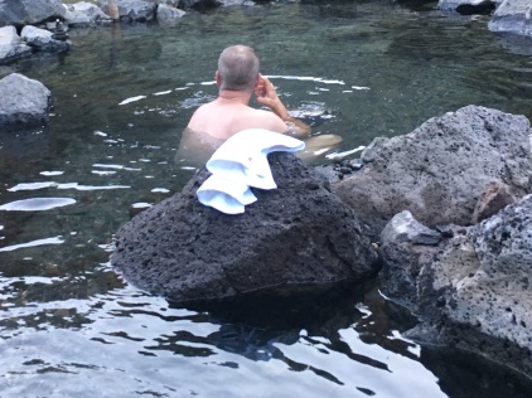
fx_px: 845
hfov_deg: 34.8
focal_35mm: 55
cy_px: 55
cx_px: 207
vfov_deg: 25.8
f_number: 2.2
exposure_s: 1/30
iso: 40
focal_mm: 4.15
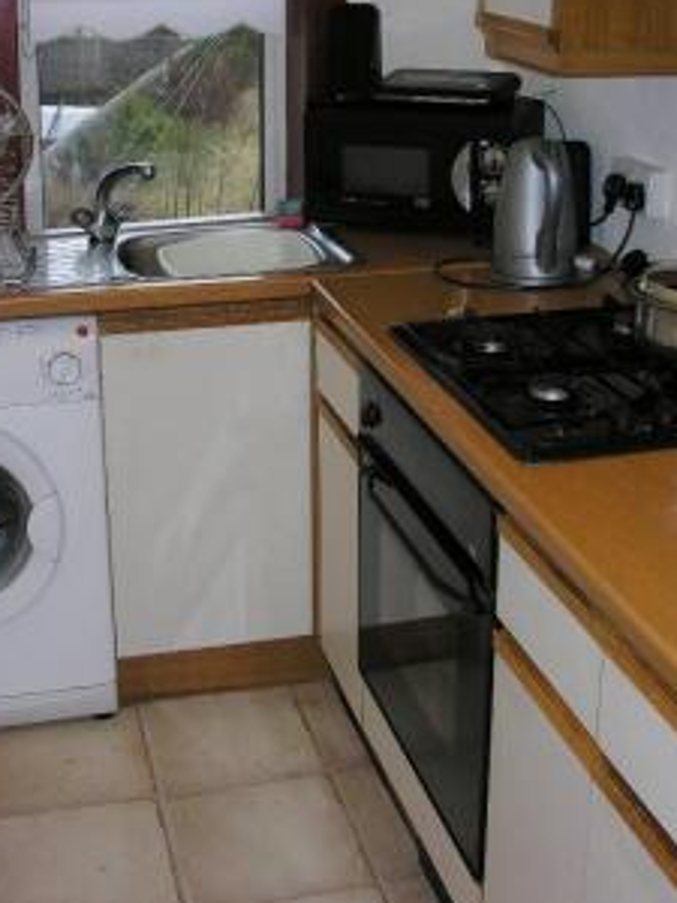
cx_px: 310
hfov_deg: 28.5
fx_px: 1330
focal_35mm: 51
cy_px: 257
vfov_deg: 36.8
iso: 50
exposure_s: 1/60.1
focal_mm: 8.9
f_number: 2.8
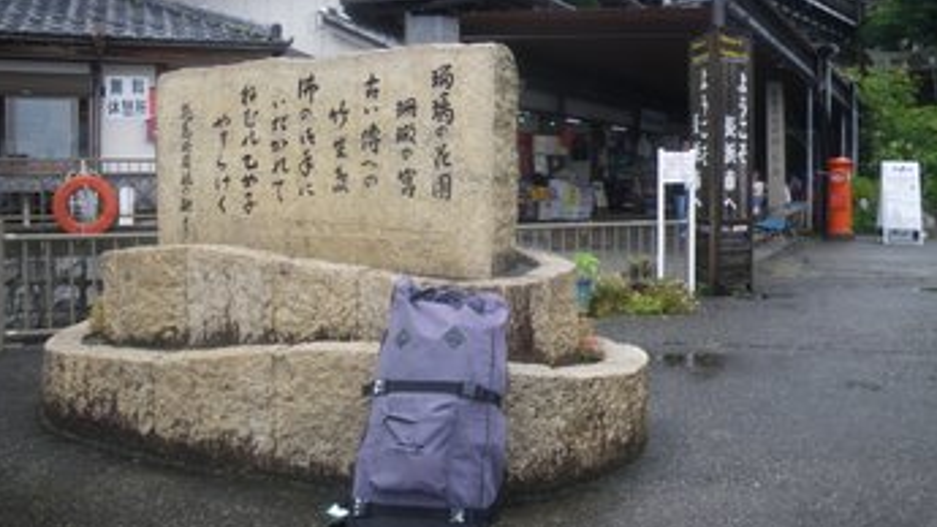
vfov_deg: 37.6
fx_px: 770
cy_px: 208
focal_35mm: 31
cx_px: 464
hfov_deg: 62.6
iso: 50
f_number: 3.5
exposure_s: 1/60
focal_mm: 5
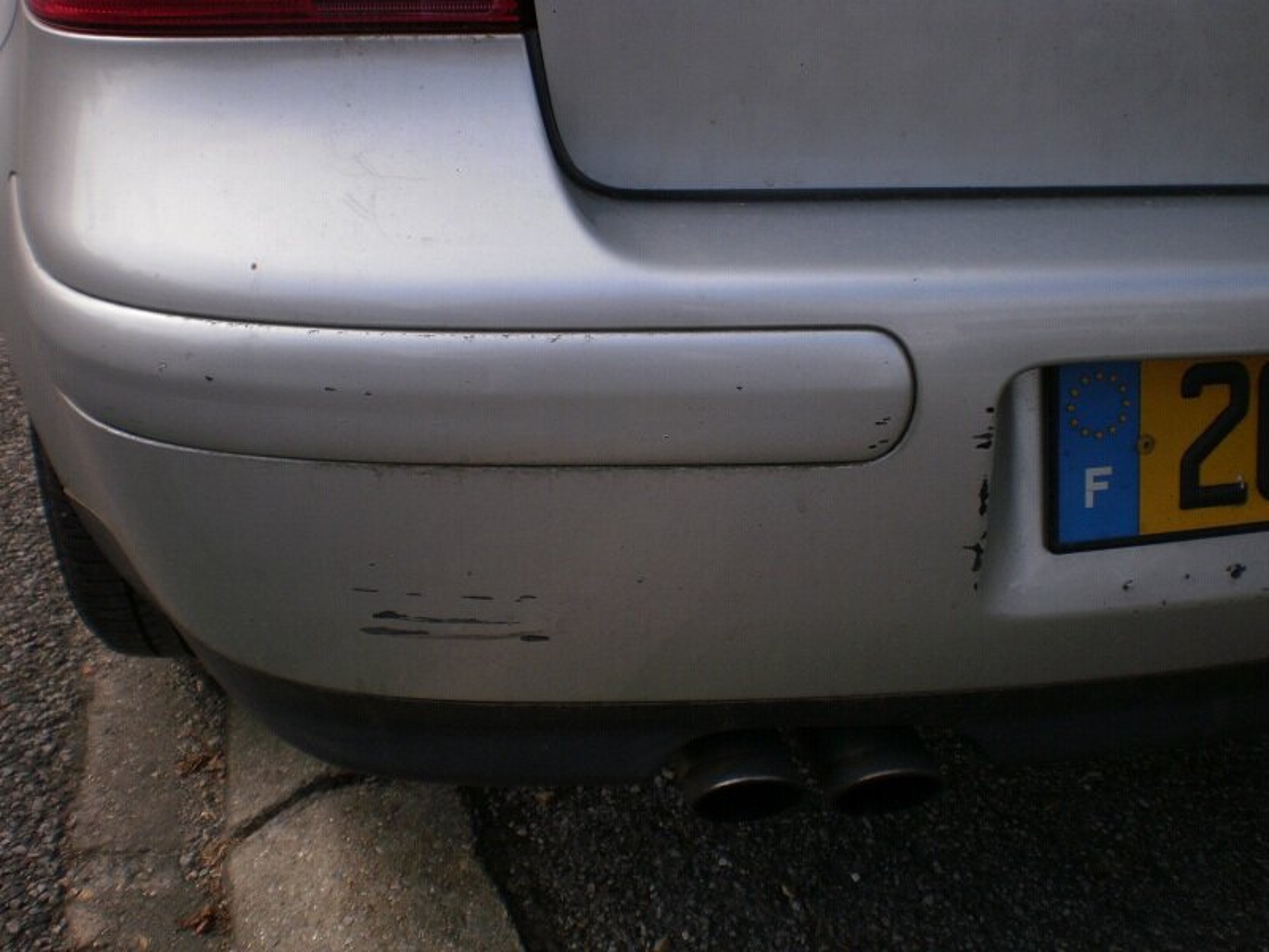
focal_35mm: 36
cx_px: 634
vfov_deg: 39.7
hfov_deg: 51.4
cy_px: 476
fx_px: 1320
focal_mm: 6.3
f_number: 4.6
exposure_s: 1/640
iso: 100
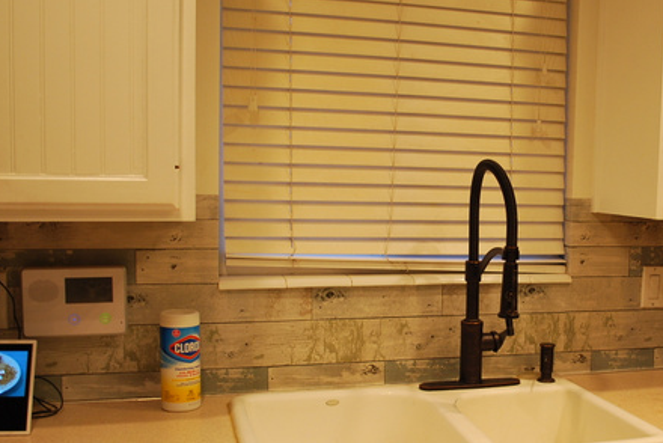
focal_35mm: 48
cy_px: 271
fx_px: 885
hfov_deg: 40.4
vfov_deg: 28.0
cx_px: 461
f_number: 4
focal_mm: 22
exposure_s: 1/30
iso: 400
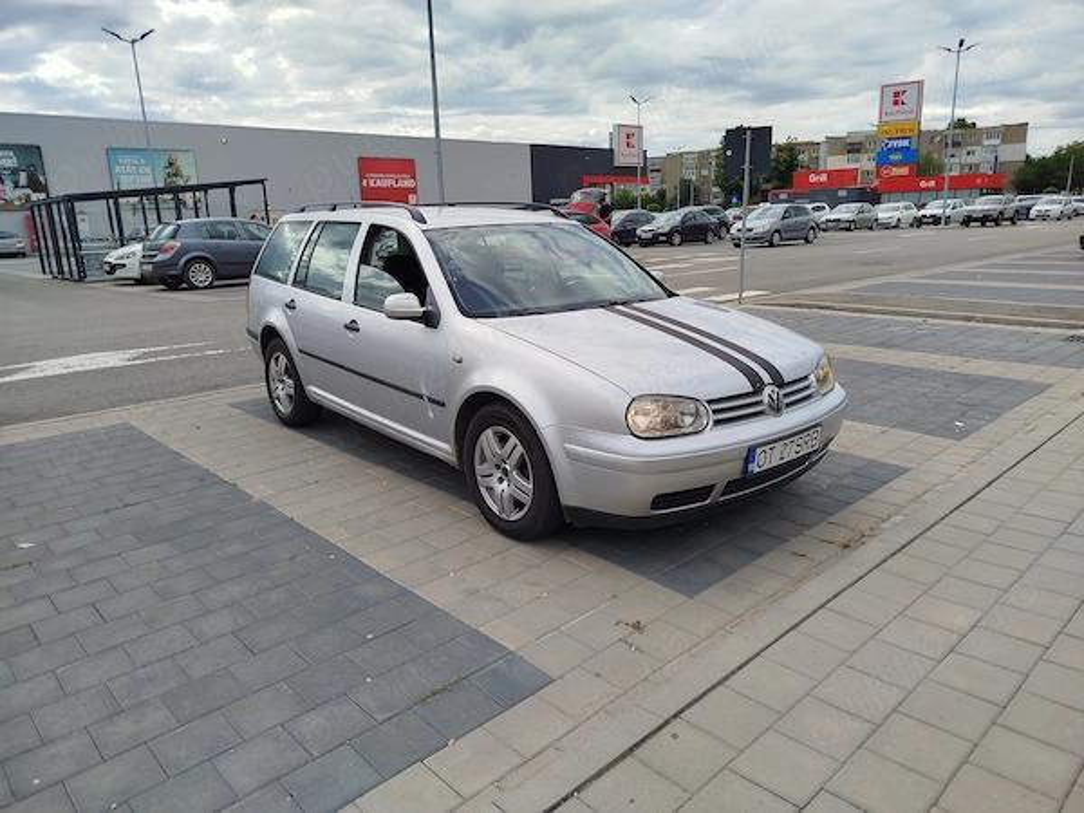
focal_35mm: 24
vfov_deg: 56.8
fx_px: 752
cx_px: 542
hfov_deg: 71.6
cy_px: 406
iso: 50
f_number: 1.7
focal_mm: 5.31
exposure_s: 1/1063
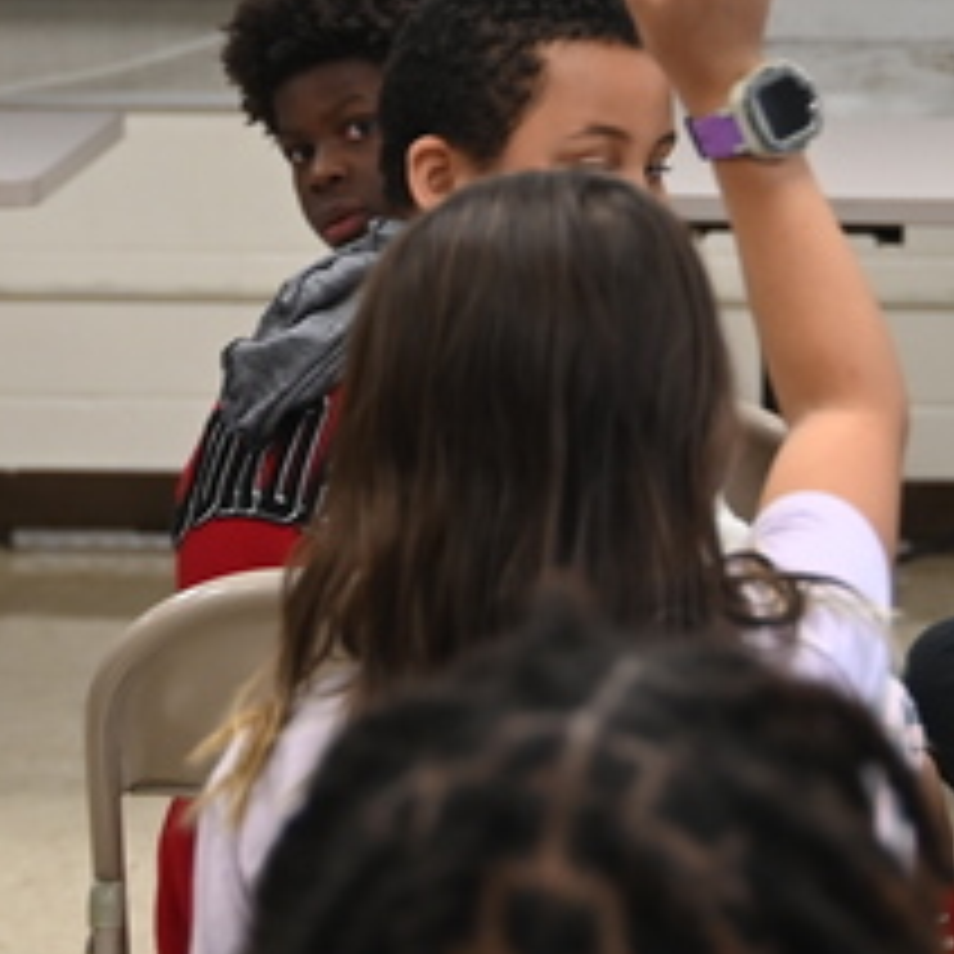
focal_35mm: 185
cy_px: 106
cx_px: 58
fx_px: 5768
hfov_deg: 9.4
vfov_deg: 9.4
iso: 450
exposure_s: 1/125
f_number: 2.8
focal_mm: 45
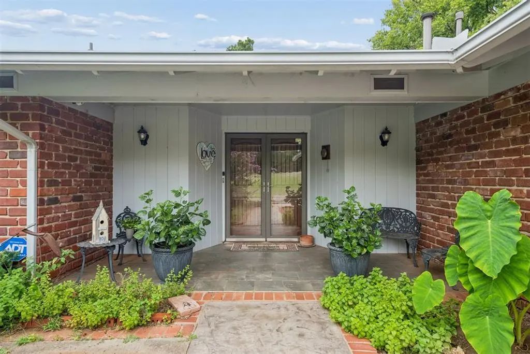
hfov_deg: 84.0
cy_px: 177
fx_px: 294
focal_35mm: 20
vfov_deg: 61.9
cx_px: 265
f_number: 8
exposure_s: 1/10
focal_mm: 20
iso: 200
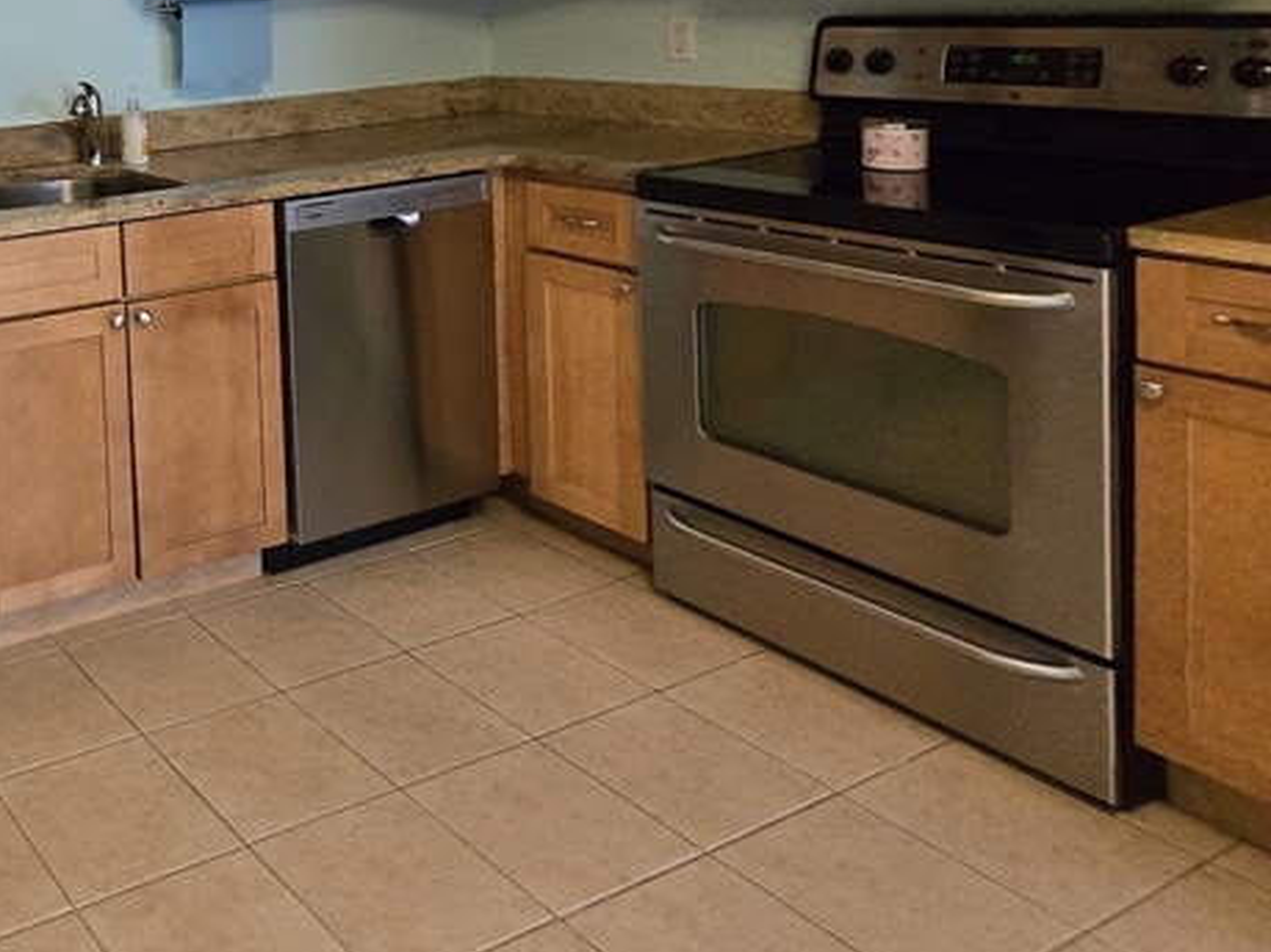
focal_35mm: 29
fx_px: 1065
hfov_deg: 46.8
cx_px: -100
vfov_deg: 43.3
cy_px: 66
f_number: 2.2
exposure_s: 1/60
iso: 640
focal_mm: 2.2
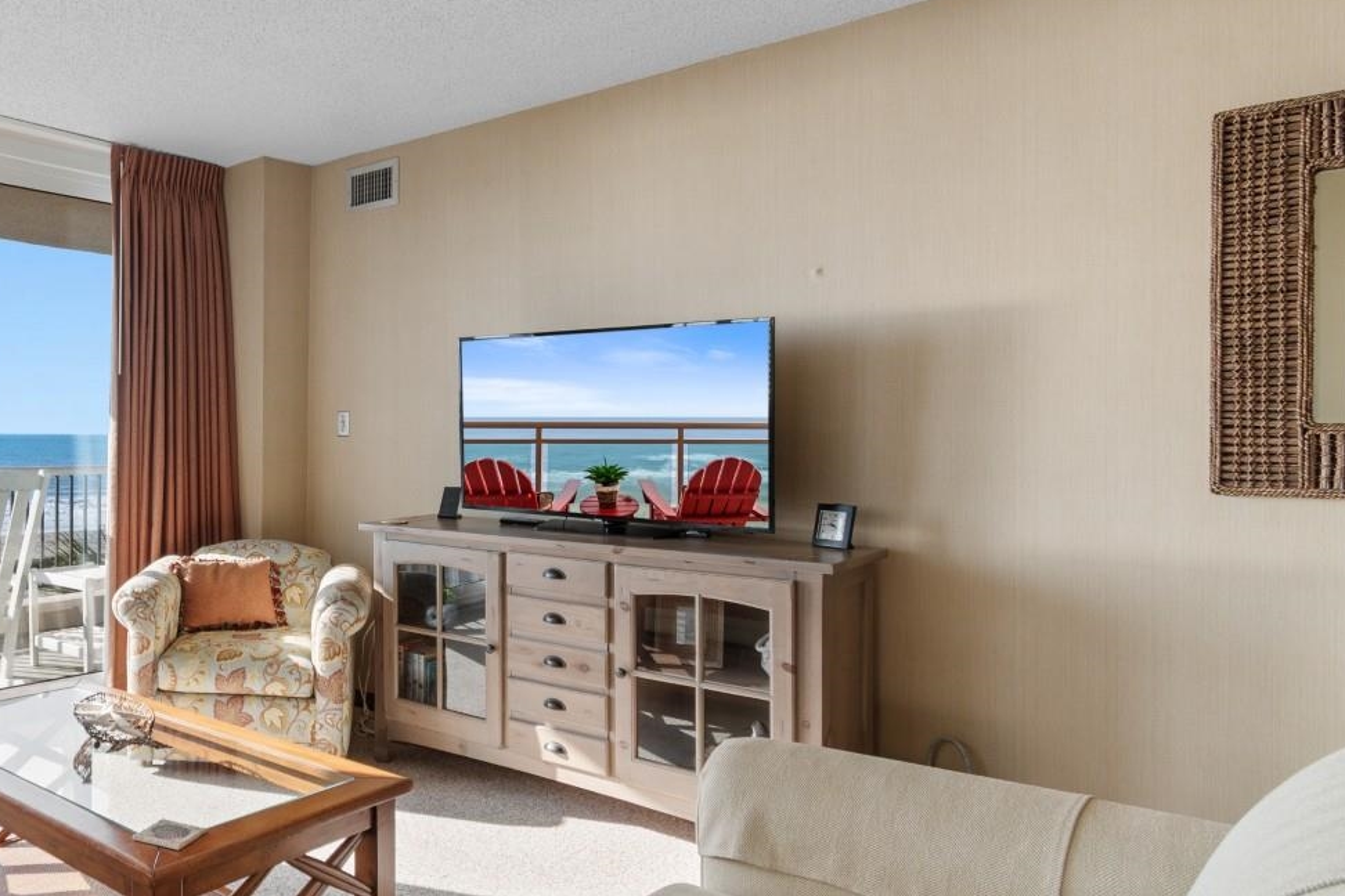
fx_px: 934
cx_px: 235
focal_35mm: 25
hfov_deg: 64.1
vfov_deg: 51.2
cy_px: 405
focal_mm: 10
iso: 100
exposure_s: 1/30
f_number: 4.5
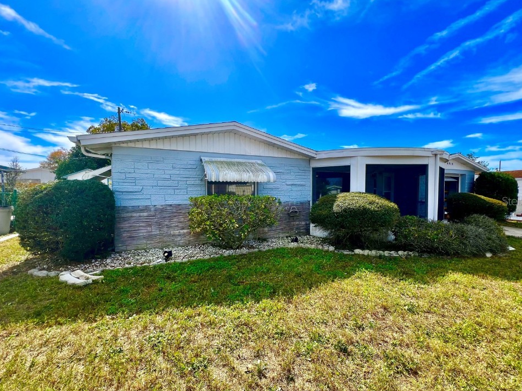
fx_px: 211
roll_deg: +0.5
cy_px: 201
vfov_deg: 85.6
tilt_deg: -2.2
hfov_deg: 102.0
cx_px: 273
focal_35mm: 14
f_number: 1.8
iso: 32
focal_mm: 1.57
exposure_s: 1/1488
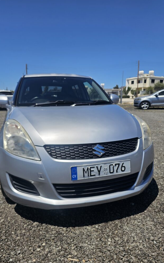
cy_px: 132
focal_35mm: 25
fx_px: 179
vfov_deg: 72.6
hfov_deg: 49.2
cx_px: 76
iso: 10
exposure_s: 1/1663
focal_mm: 6.3
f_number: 1.7
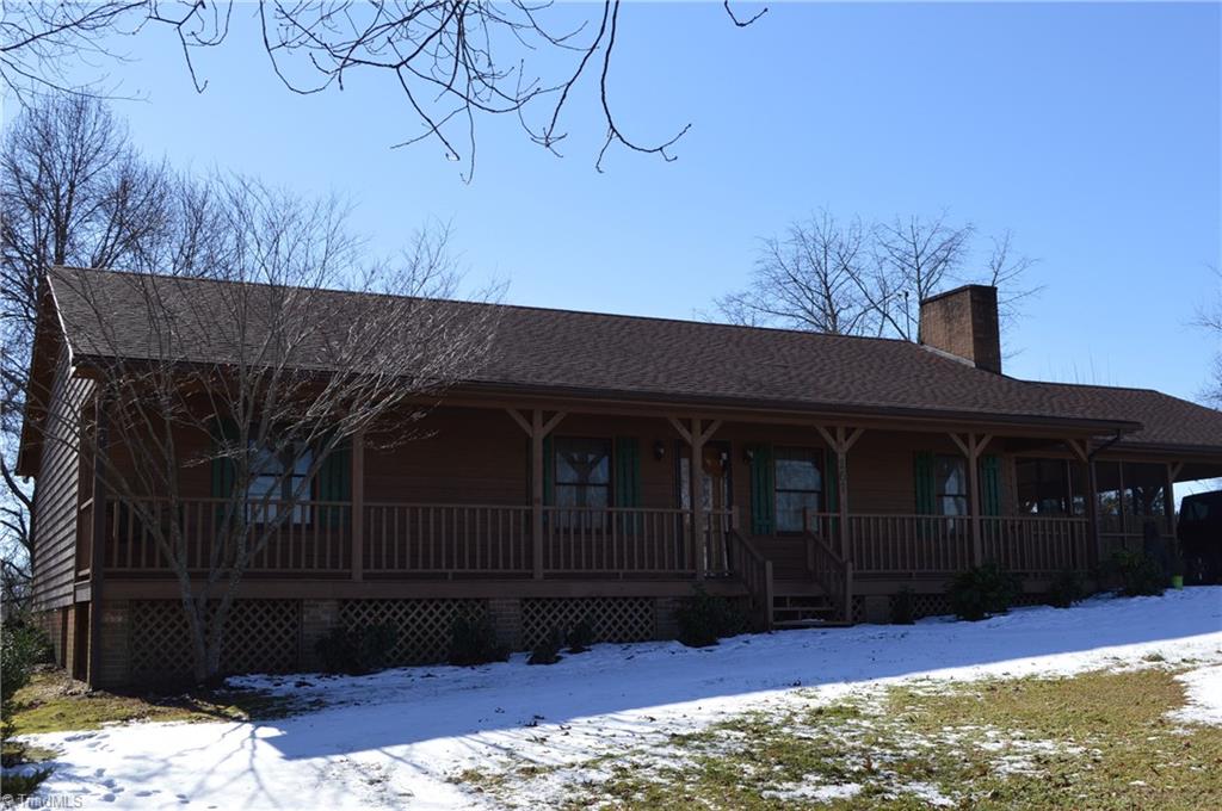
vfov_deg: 34.1
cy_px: 406
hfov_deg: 49.6
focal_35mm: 39
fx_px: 1322
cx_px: 611
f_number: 7.1
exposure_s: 1/200
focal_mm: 26
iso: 100
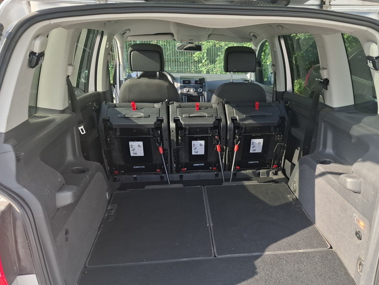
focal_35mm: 28
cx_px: 224
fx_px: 307
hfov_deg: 63.0
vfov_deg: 49.6
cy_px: 163
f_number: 1.8
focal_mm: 5.54
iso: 50
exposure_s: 1/240
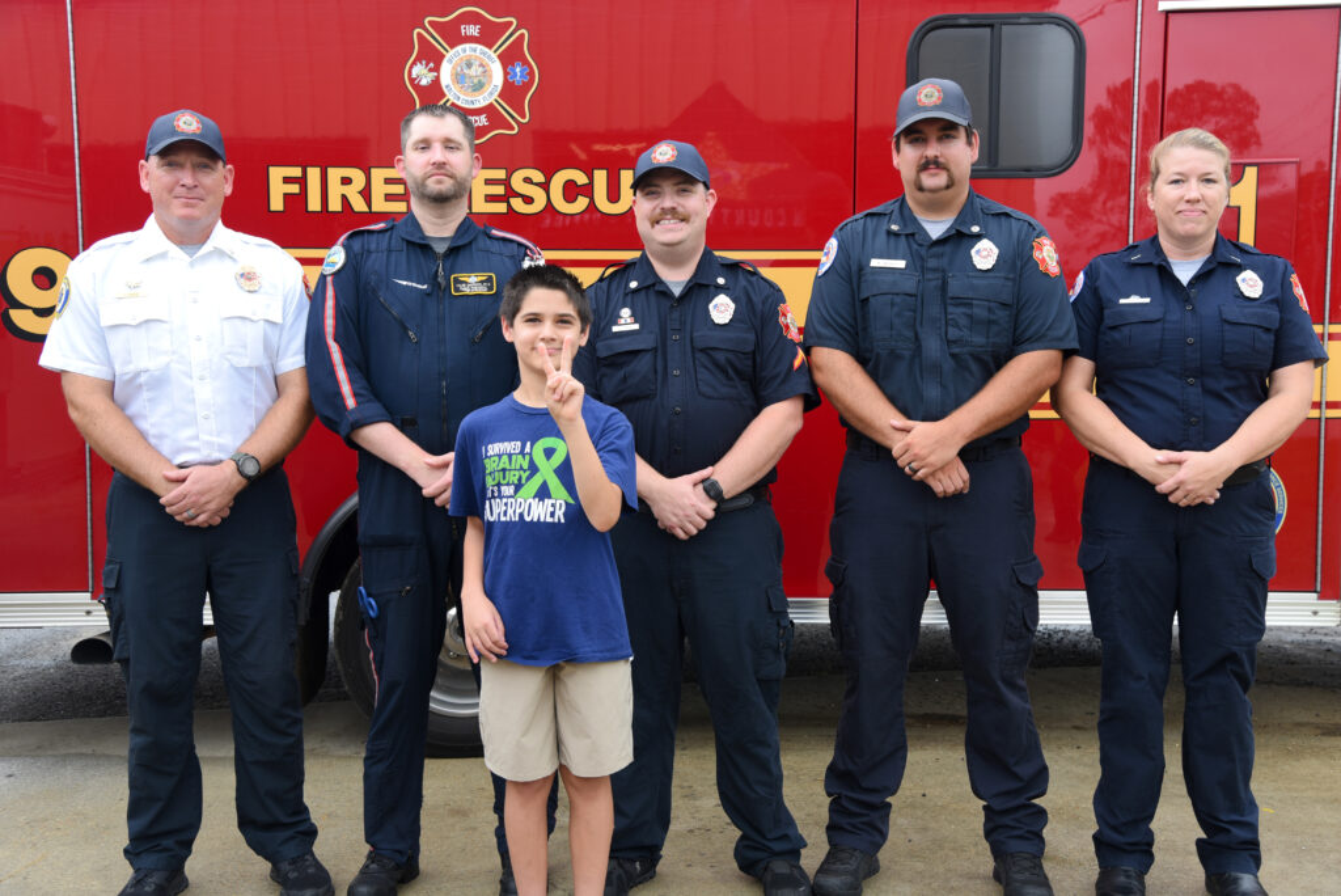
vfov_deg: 30.6
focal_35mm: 44
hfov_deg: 44.5
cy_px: 448
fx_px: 1640
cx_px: 670
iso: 100
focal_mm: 44
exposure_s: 1/125
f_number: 5.6
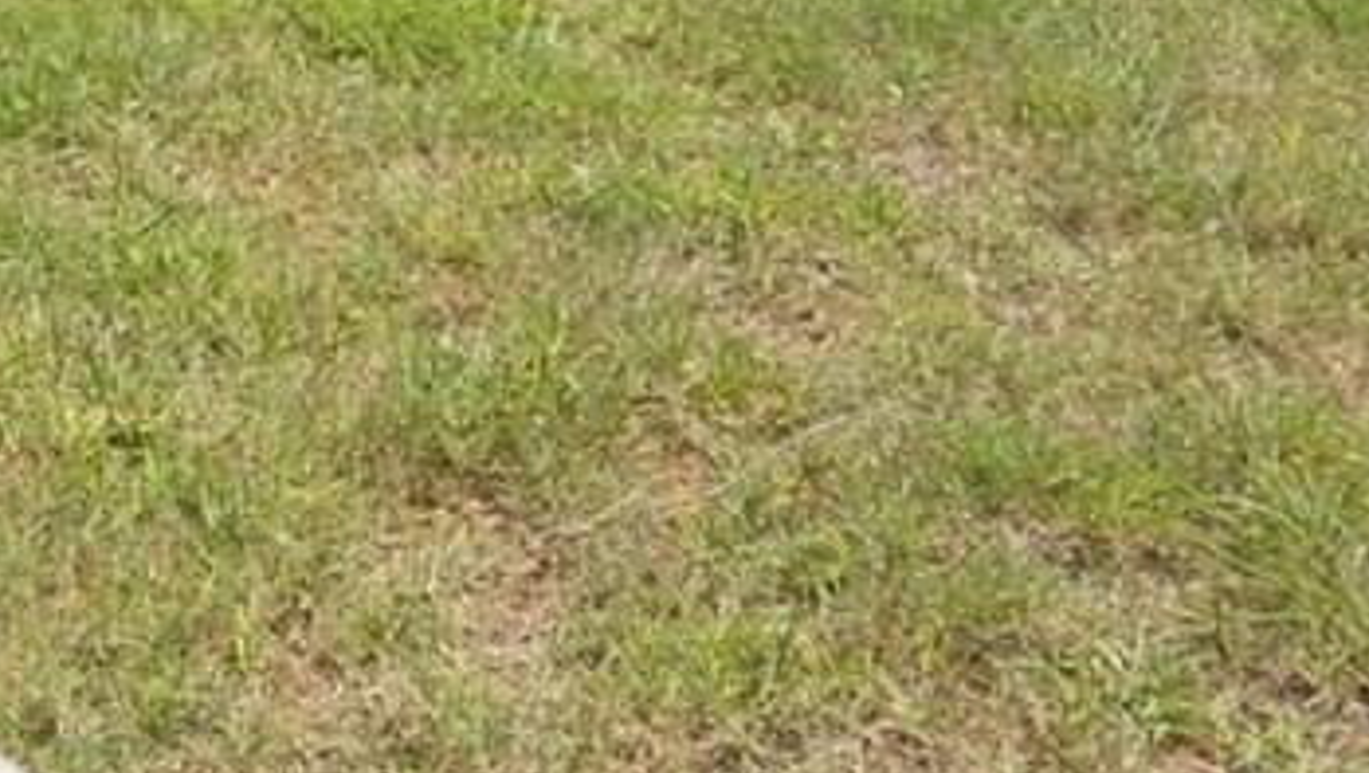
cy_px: -459
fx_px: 3015
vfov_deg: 13.6
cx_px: -290
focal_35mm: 83
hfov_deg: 23.3
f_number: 2.8
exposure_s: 1/640
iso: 80
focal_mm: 4.7
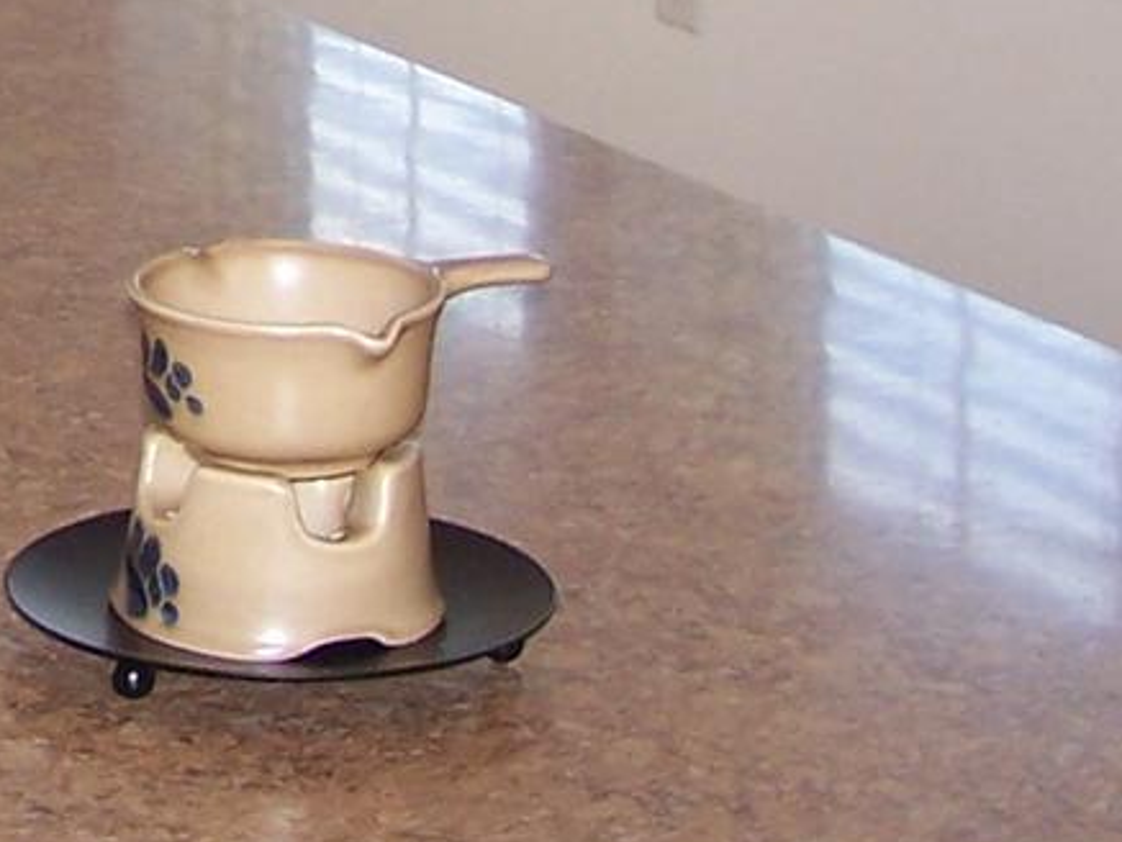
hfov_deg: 10.8
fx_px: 5771
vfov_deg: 8.0
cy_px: -768
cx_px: -438
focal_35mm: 178
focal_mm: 6.3
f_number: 2.8
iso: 80
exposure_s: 1/180
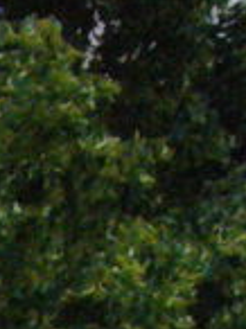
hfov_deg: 5.2
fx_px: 2471
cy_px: 1145
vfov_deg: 6.6
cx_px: -618
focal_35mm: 260
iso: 400
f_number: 6.3
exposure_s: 1/1300
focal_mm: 6.1
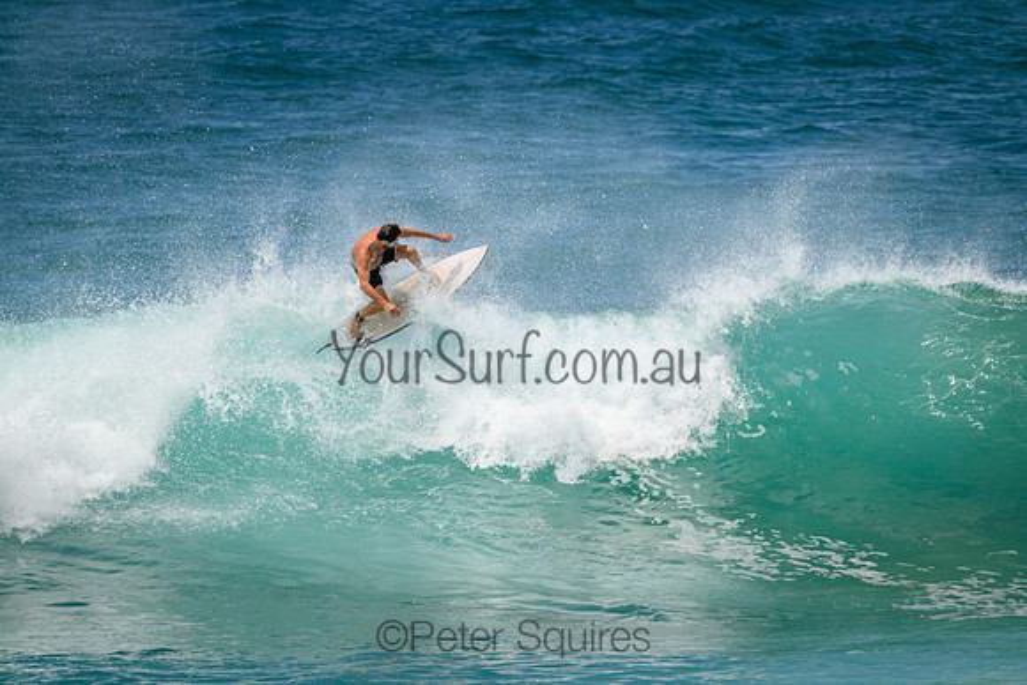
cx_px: 514
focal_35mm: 800
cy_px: 342
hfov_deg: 2.6
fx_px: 22826
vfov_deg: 1.7
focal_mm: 800
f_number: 11
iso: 640
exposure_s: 1/2000
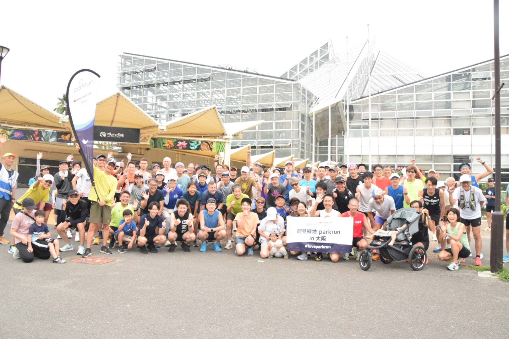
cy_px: 170
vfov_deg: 47.9
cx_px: 254
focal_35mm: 27
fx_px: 382
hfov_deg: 67.4
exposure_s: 1/640
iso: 1600
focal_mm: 18
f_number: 7.1
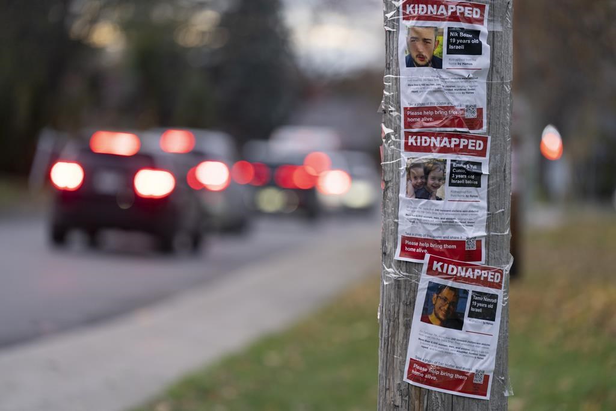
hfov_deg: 13.0
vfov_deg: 8.7
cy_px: 206
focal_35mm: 158
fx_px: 2704
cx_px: 308
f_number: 2.8
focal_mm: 158
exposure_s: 1/160
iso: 400
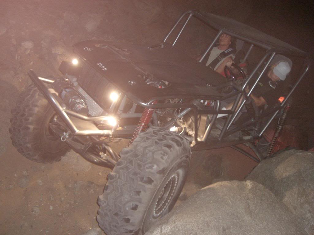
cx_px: 157
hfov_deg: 49.0
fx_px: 345
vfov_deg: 37.7
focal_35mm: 38
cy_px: 118
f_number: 2.7
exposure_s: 1/60
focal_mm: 6.2
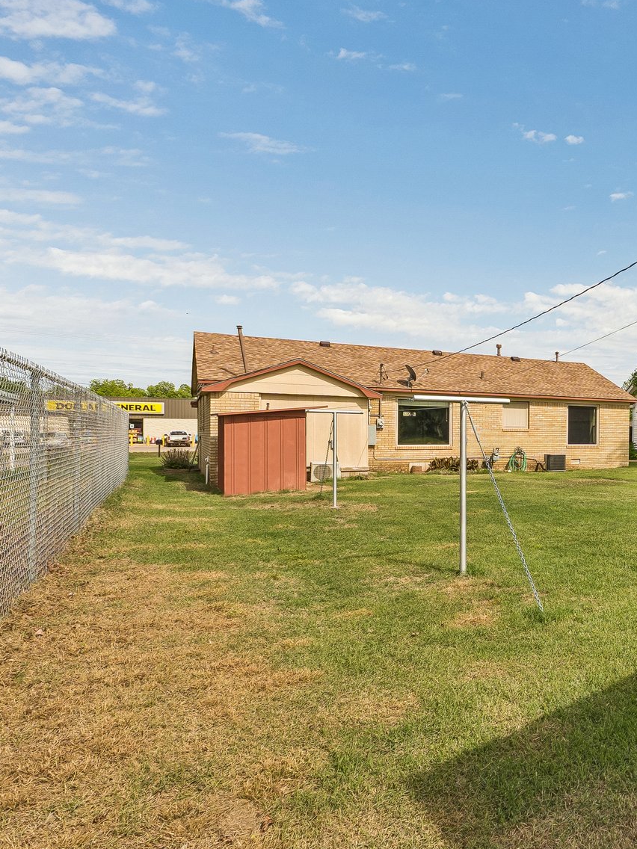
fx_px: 638
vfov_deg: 67.3
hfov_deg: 42.0
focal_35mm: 26
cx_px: 700
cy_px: 424
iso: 100
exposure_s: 1/400
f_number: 6.3
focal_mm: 10
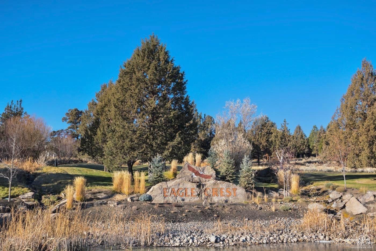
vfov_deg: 37.9
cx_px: 188
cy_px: 126
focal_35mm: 35
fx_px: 366
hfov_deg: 54.4
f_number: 5.6
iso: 800
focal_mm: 35
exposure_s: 1/6400
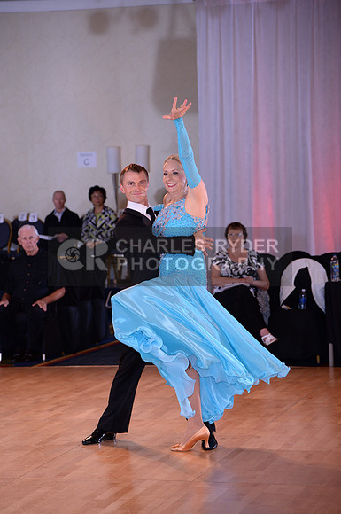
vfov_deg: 19.5
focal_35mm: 105
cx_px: 170
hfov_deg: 13.0
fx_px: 1496
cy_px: 257
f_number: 4.5
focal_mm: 105
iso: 1250
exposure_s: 1/250
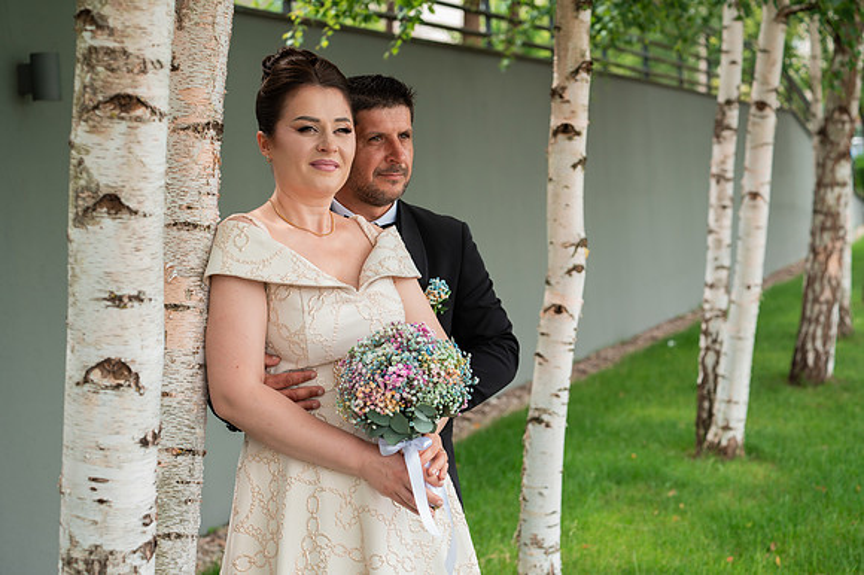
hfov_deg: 30.0
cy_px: 288
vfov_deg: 20.2
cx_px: 432
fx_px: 1615
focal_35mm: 67
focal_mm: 64
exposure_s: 1/250
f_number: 4
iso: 200
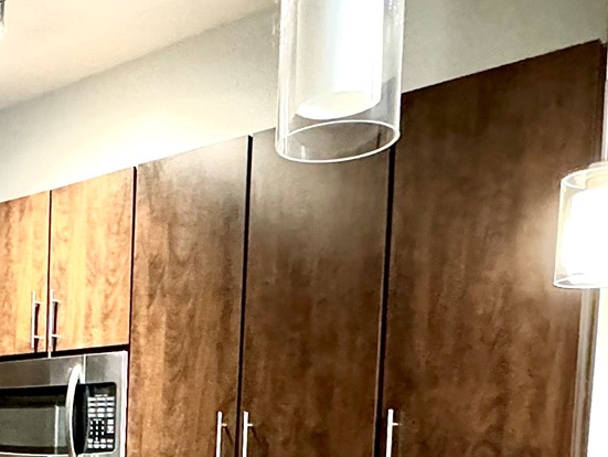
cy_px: 508
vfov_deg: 25.9
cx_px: -51
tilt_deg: -3.0
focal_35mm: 52
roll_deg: -1.7
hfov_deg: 32.6
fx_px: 914
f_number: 2.2
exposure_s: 1/60
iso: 1000
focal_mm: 2.22
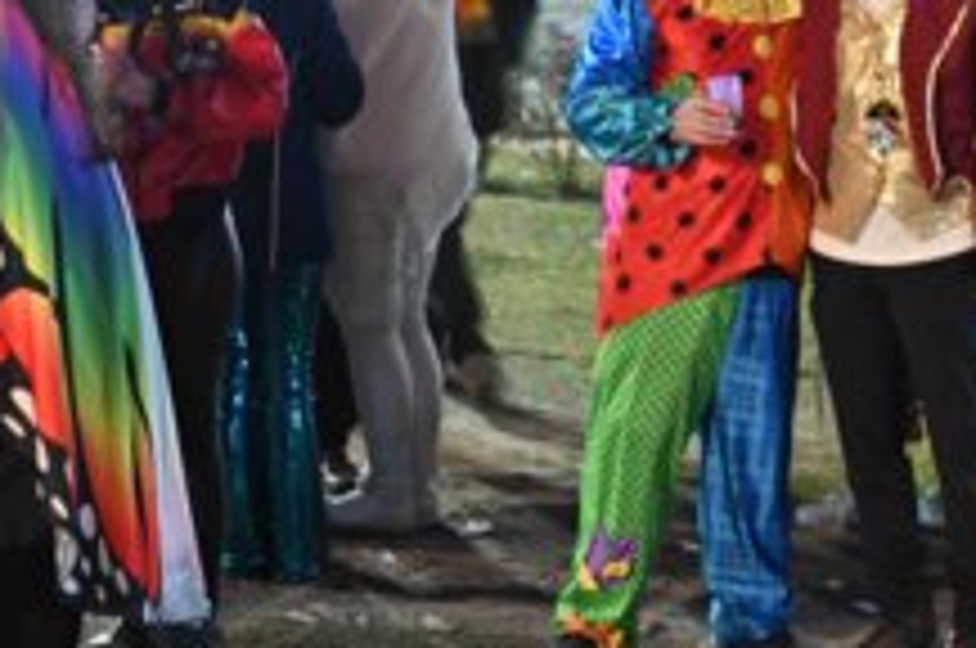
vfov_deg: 10.6
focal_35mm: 129
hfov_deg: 15.8
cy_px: 202
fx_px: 3492
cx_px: 715
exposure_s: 1/10
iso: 10000
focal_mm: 70
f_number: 4
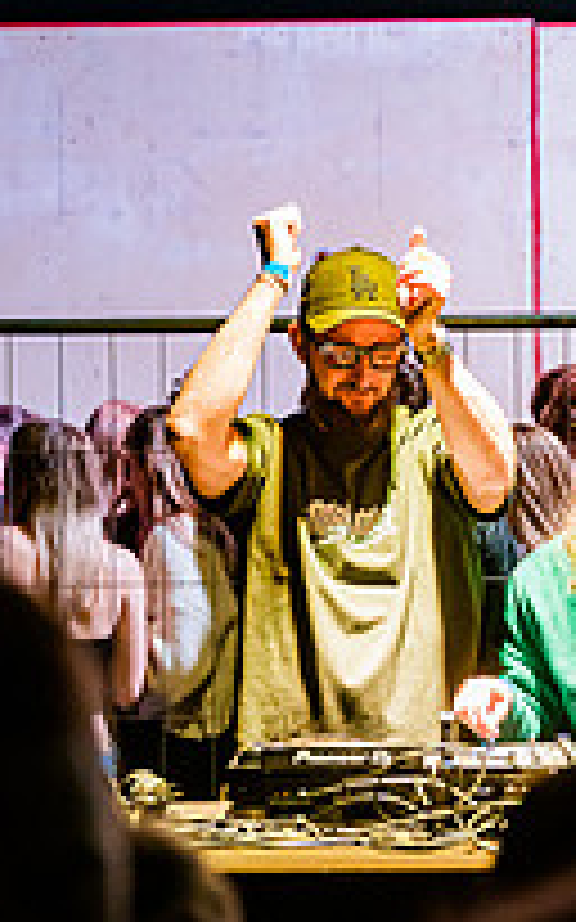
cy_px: 328
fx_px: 3770
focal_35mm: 150
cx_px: 454
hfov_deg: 8.7
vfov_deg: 13.9
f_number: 2.8
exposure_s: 1/160
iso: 8000
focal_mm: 67
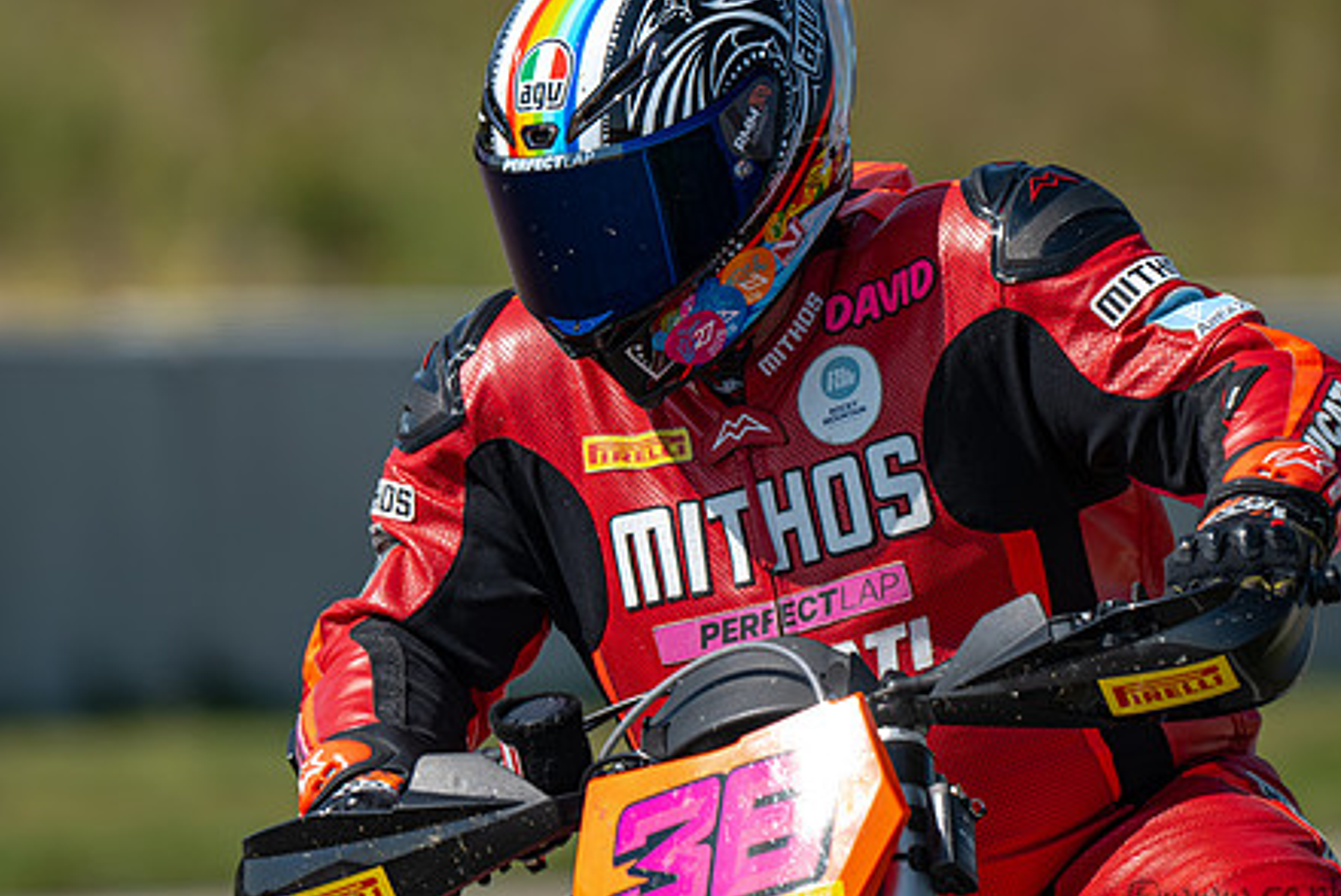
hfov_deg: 2.6
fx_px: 29483
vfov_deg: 1.7
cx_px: 710
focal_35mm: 791
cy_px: 367
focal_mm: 600
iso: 220
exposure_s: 1/1250
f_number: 6.3
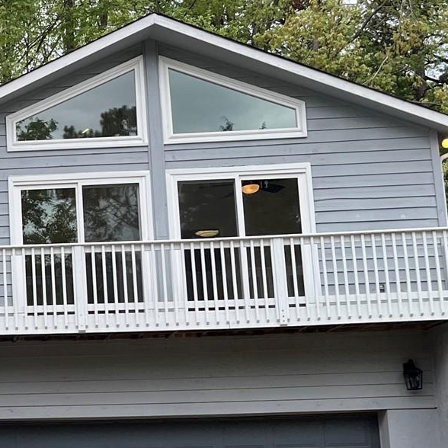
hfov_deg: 19.9
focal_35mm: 80
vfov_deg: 21.6
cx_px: -138
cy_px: 285
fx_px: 1171
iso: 50
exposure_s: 1/913
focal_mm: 5.1
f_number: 1.6
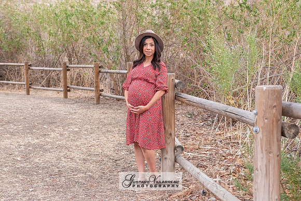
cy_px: 113
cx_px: 161
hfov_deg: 34.6
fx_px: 482
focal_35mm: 58
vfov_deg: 23.5
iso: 500
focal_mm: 48
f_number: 5
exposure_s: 1/125
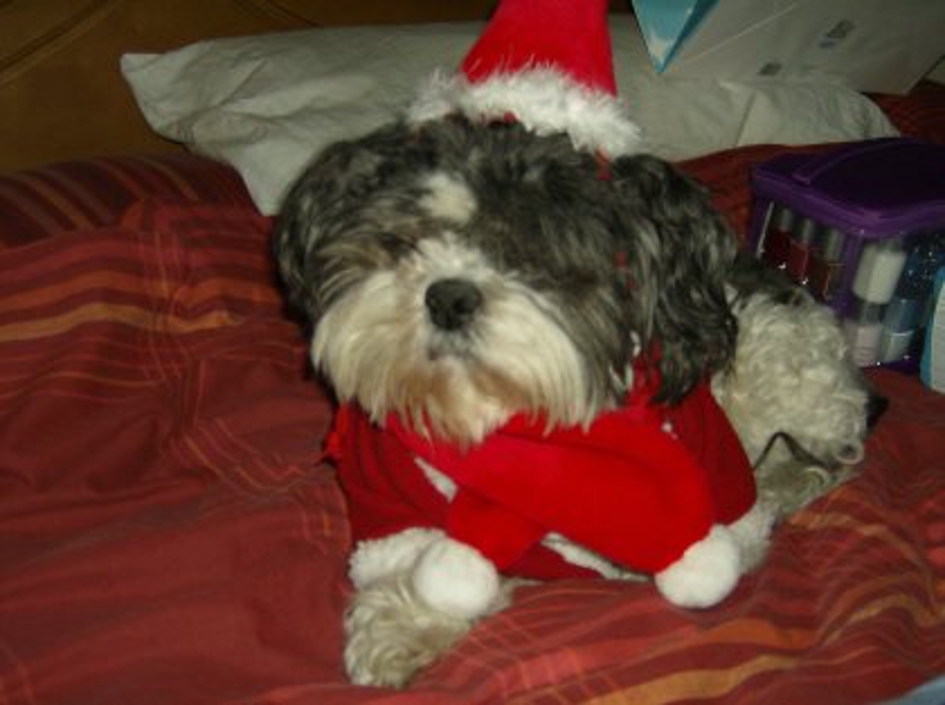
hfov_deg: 41.3
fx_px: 1253
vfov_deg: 31.4
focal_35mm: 46
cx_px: 472
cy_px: 352
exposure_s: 1/74
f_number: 3.1
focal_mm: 7.7
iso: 200
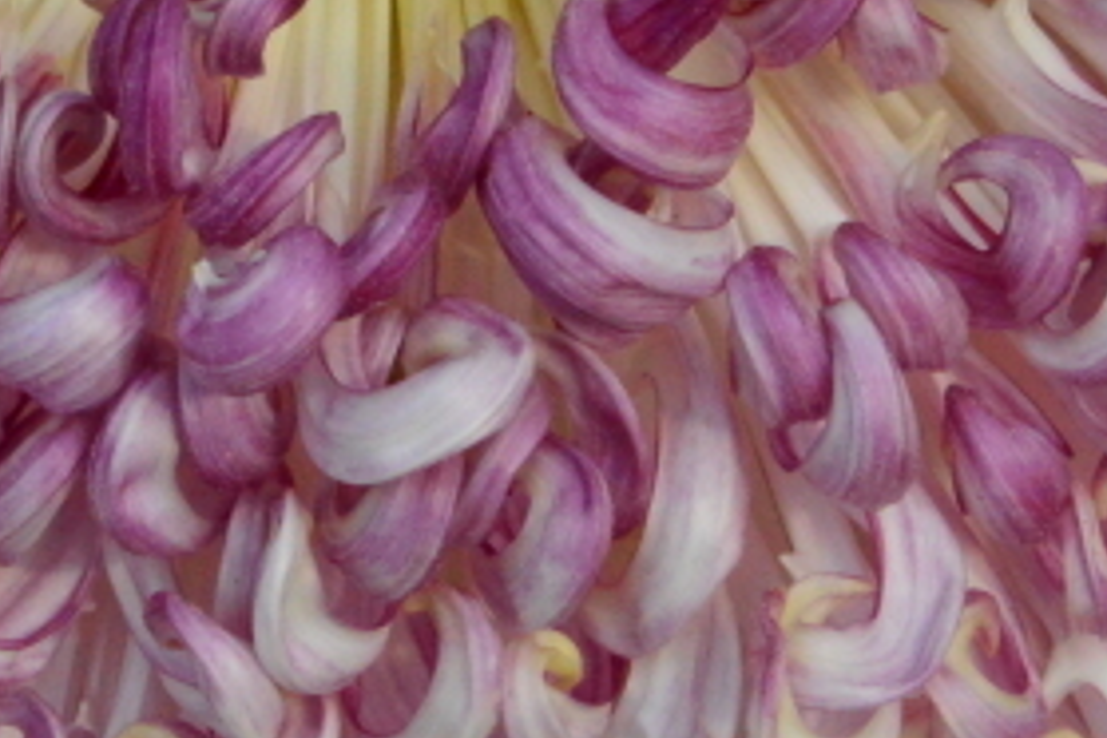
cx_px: 405
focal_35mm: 468
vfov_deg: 2.9
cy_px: 65
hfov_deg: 4.4
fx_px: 14385
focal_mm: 85
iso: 2200
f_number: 22
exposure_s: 1/250
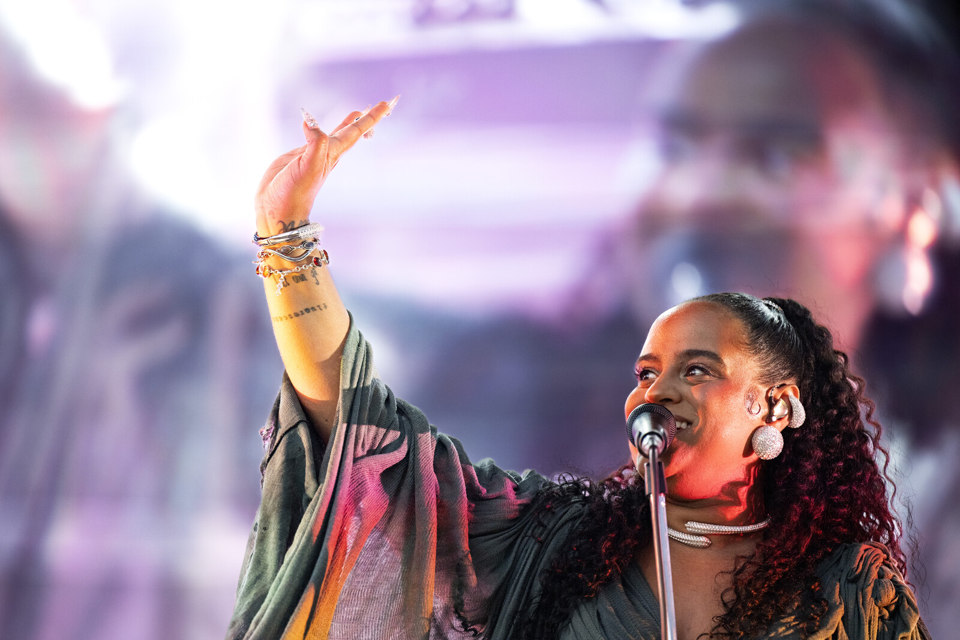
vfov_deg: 6.9
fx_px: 5333
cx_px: 480
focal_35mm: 200
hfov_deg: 10.3
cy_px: 320
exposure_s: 1/400
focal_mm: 200
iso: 1600
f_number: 2.8
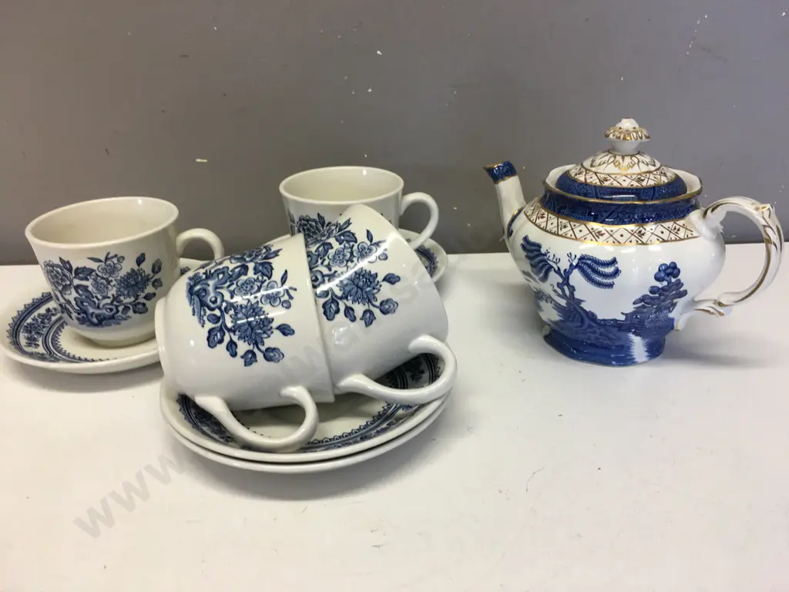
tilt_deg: -23.2
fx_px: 661
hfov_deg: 61.7
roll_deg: +0.8
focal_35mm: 29
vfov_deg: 48.2
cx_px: 394
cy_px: 296
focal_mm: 4.15
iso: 40
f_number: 2.2
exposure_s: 1/33
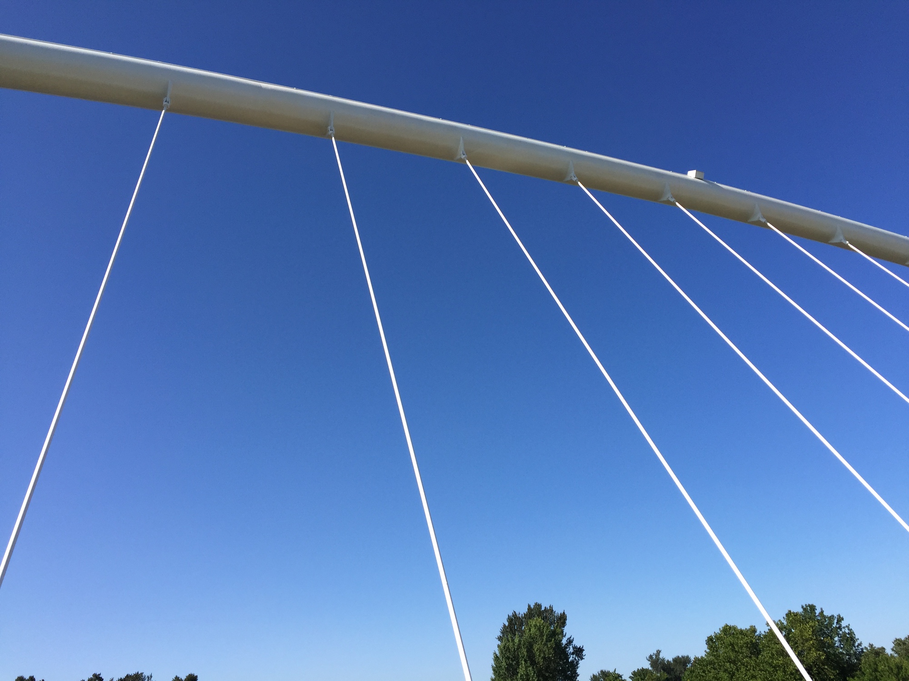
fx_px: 762
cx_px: 454
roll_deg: +3.9
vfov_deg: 48.2
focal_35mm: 29
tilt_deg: +28.9
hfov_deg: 61.7
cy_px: 340
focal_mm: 4.15
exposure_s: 1/1980
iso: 32
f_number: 2.2
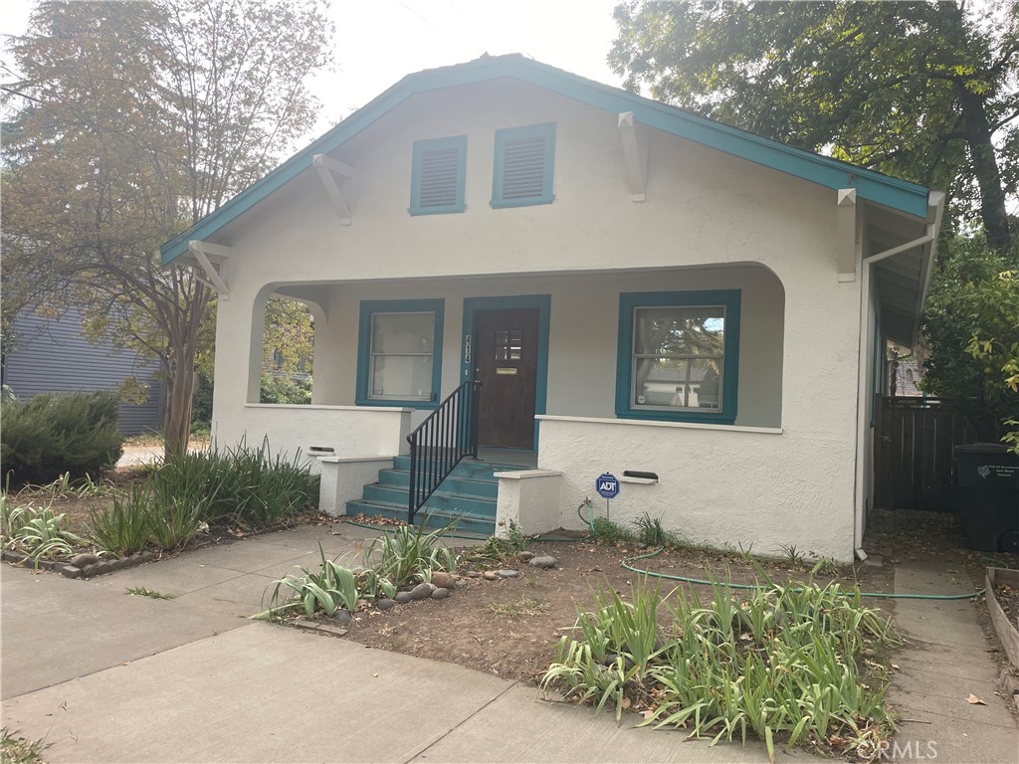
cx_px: 510
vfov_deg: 53.1
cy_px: 382
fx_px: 765
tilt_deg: +2.6
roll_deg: -2.5
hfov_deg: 67.3
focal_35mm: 26
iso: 32
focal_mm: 4.2
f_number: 1.6
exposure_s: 1/150
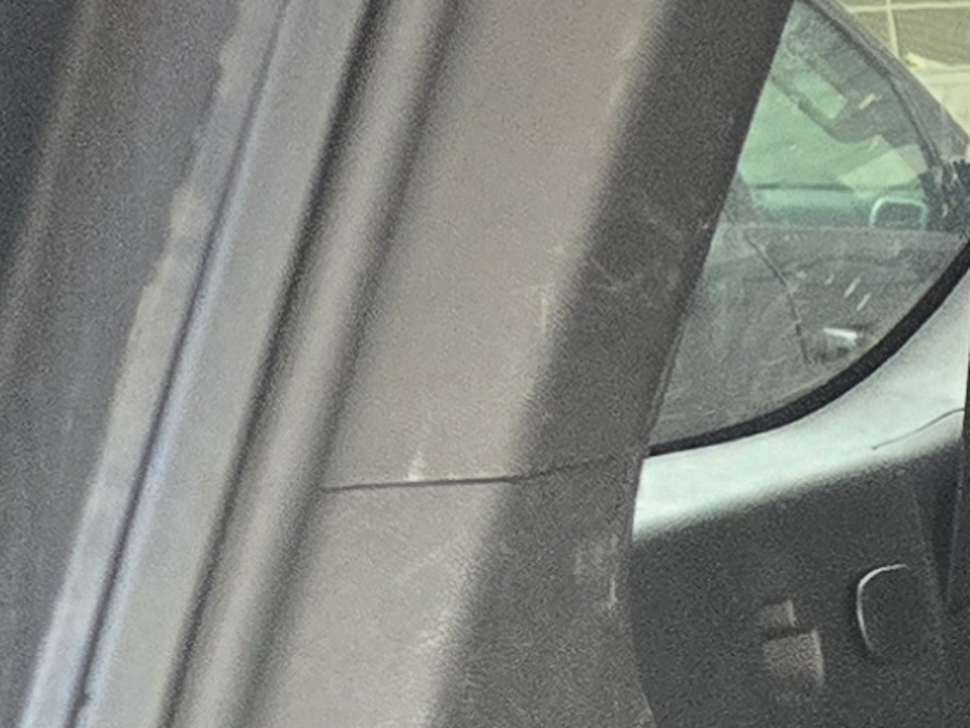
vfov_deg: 8.6
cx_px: 2934
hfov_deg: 9.5
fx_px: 4540
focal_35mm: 162
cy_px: 1499
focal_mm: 5.4
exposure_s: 1/180
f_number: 1.8
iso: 200
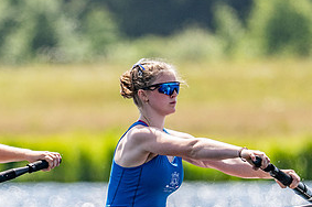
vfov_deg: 1.1
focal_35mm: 1229
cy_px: 161
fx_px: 10639
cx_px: 120
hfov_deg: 1.7
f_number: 4.5
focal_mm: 400
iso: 280
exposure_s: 1/2500
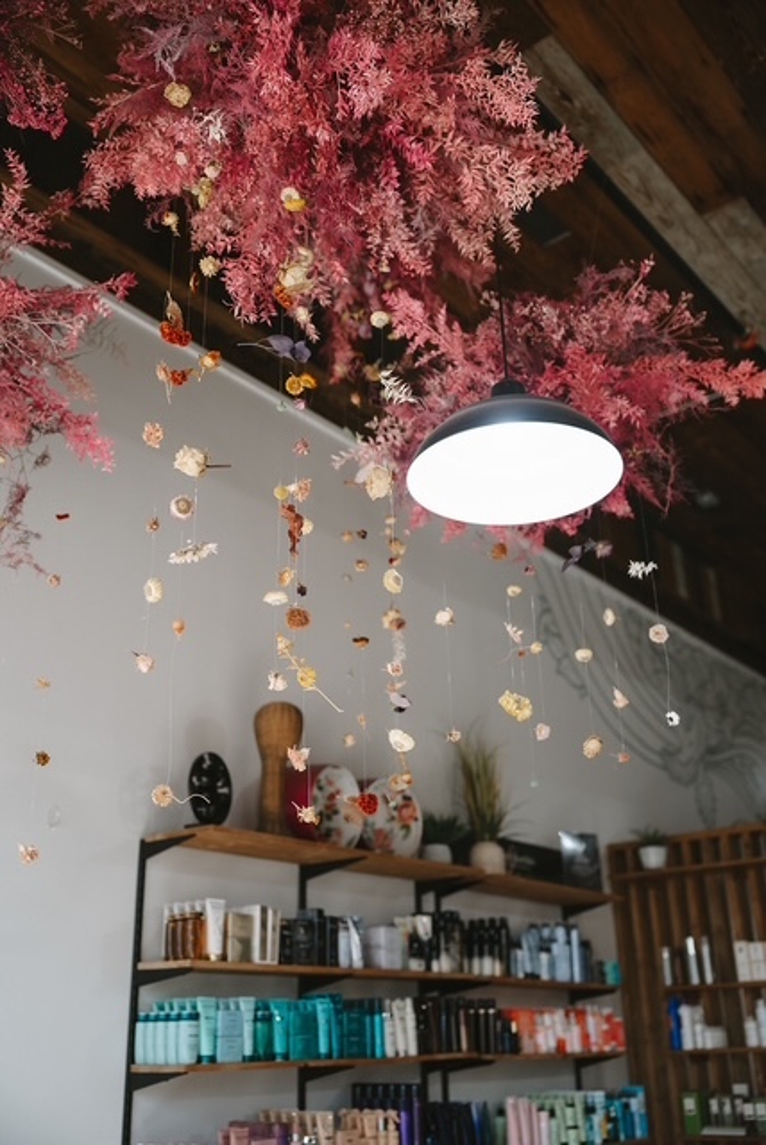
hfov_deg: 37.9
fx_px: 1115
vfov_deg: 54.4
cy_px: 572
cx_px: 383
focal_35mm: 35
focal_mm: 35
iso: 250
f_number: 2
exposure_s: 1/400
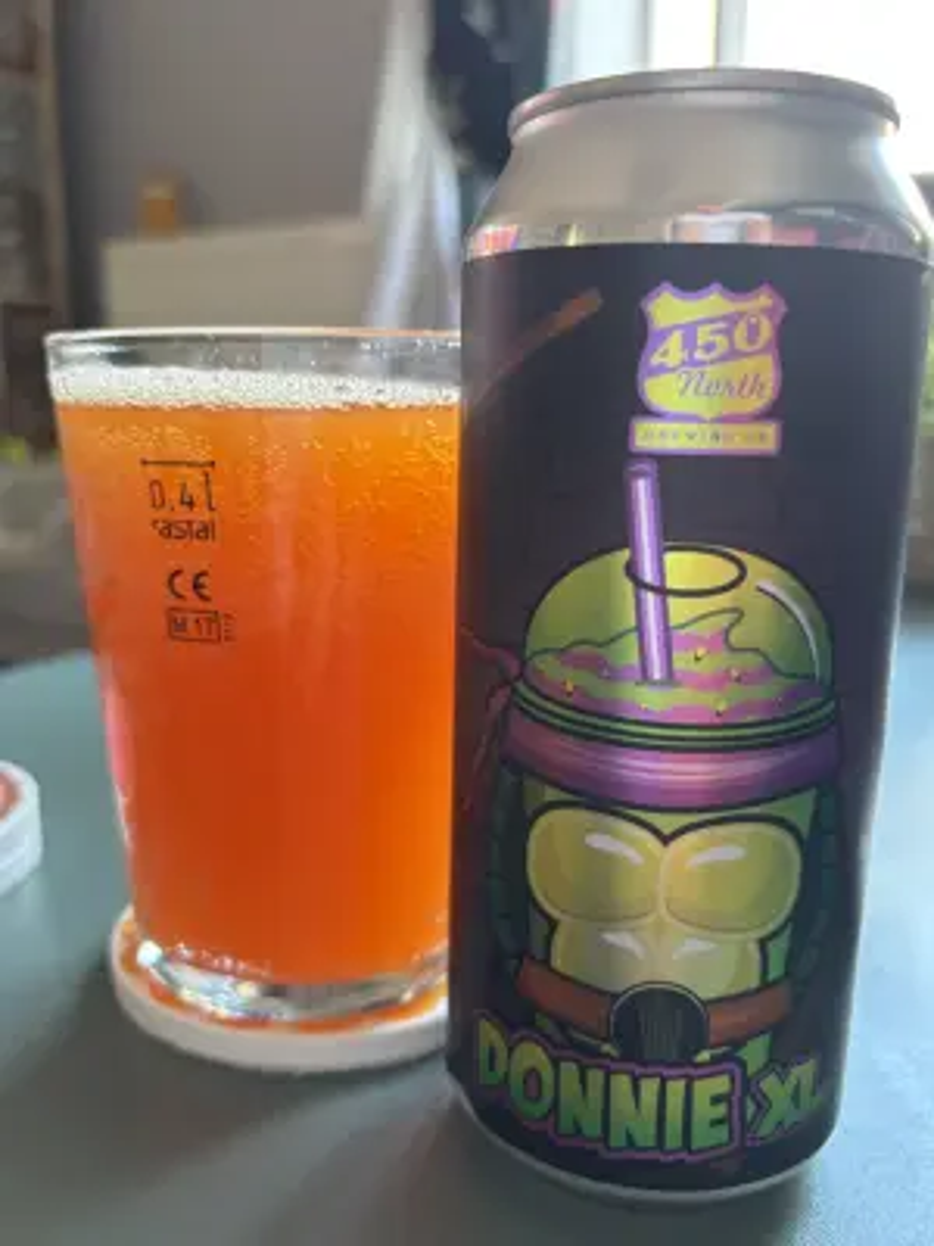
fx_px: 935
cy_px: 623
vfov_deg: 67.3
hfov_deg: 53.1
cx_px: 467
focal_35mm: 26
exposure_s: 1/50
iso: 250
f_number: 1.6
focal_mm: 5.96
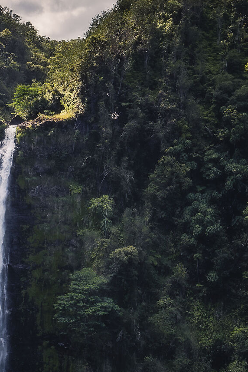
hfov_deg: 13.7
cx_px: -12
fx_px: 1012
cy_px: 340
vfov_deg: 20.4
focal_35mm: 98
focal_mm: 35
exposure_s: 1/320
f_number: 8
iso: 50
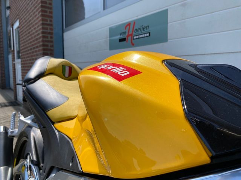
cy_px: 90
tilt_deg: -5.5
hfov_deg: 67.3
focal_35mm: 26
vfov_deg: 53.1
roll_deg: +0.2
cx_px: 120
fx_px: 181
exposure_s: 1/2513
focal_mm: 4.25
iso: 32
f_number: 1.8
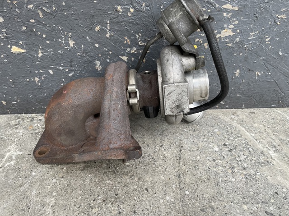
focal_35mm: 26
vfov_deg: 53.0
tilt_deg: -34.1
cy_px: 108
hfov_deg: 67.3
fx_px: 217
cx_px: 144
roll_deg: +0.8
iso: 125
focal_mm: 4.2
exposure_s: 1/92
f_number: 1.6
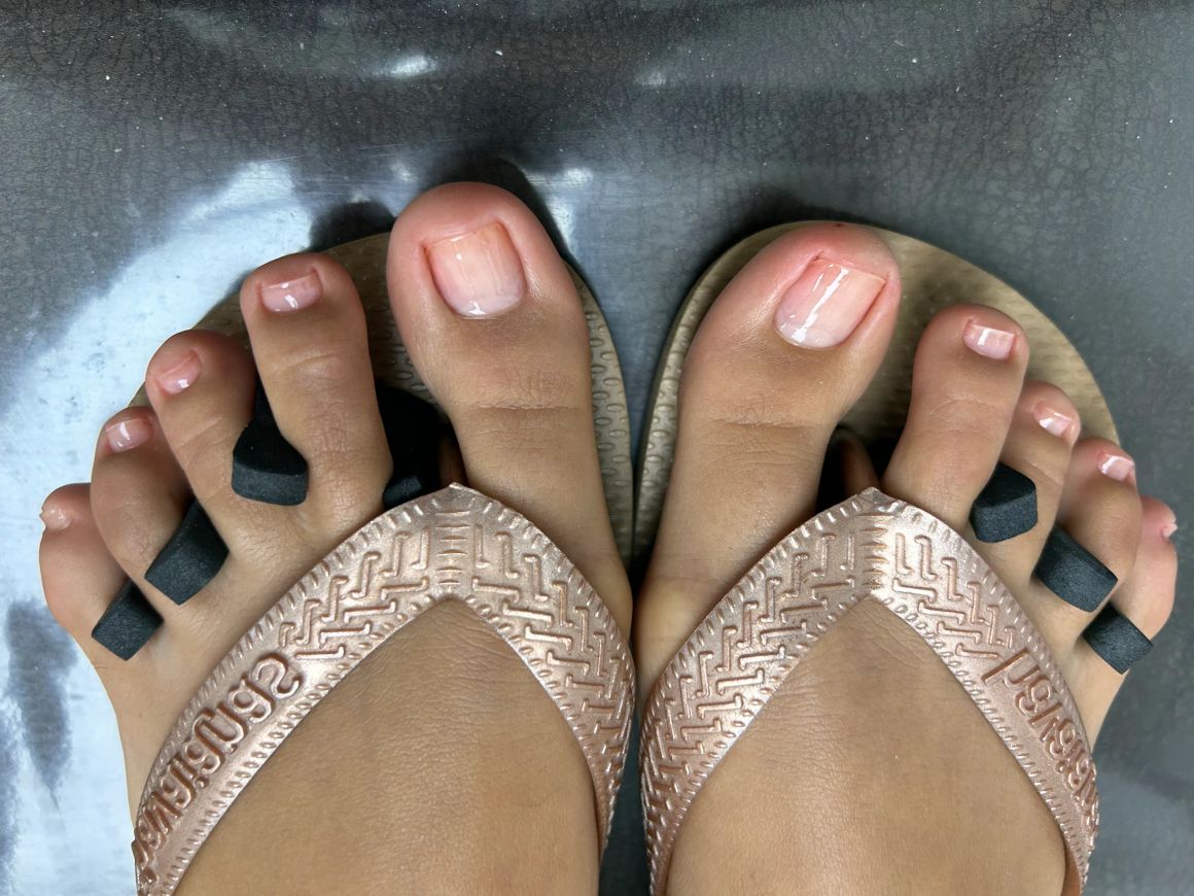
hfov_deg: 67.3
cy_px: 448
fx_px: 897
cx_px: 597
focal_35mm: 26
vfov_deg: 53.1
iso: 100
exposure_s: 1/120
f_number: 1.5
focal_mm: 5.7
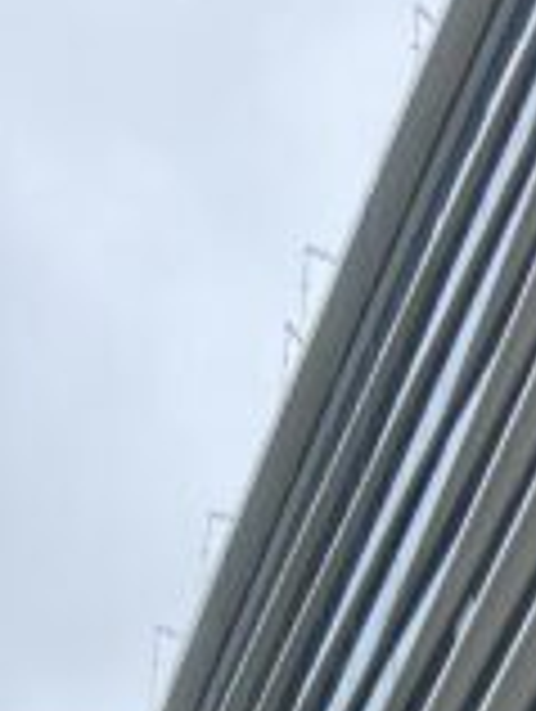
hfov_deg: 12.2
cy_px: 1552
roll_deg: +2.4
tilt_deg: +27.3
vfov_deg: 13.7
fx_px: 2368
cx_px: 854
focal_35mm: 115
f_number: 1.8
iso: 32
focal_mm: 4.25
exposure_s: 1/927
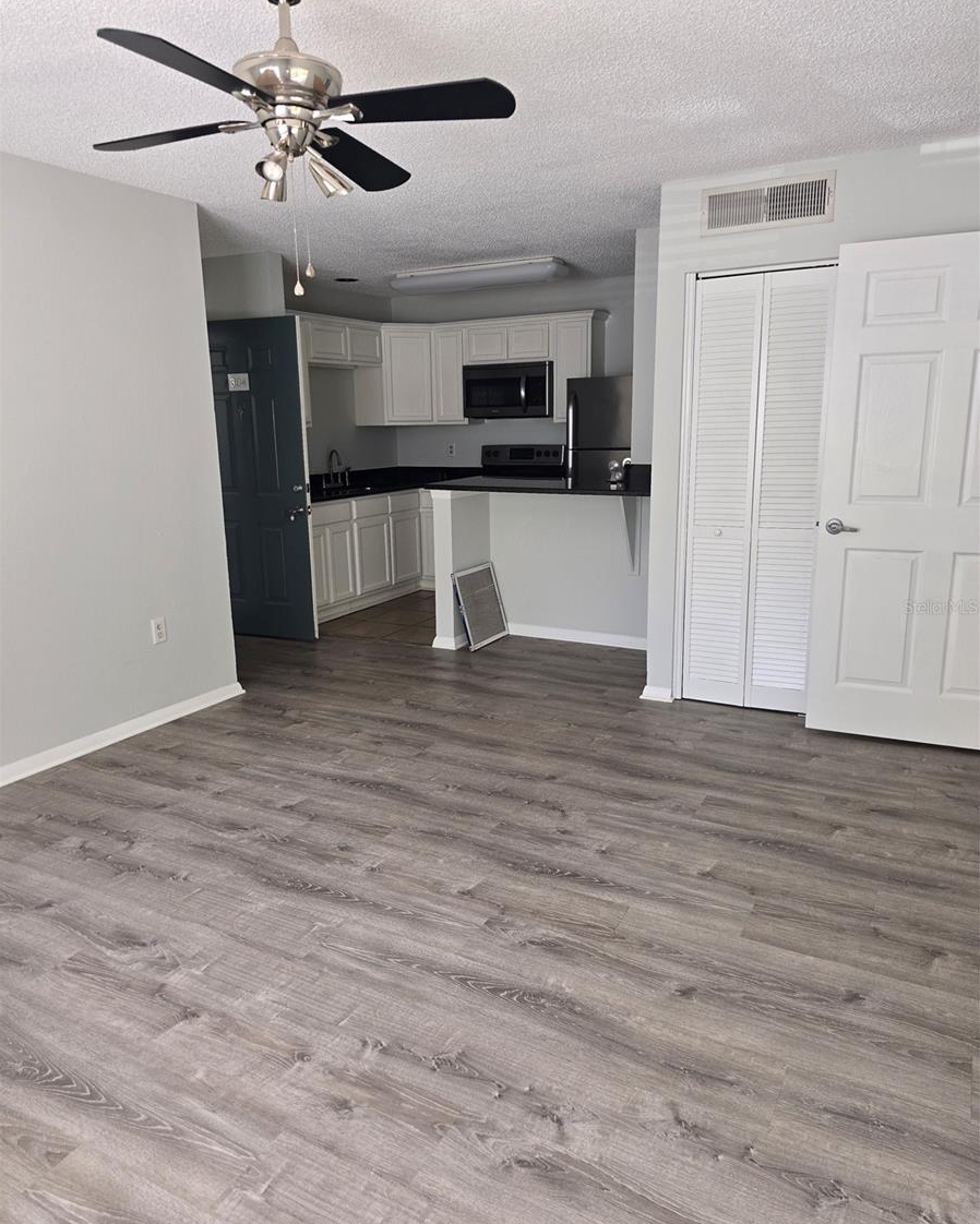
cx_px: 490
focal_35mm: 24
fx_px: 870
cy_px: 607
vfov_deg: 70.3
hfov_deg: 58.8
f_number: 1.7
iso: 25
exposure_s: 1/60
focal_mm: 6.3
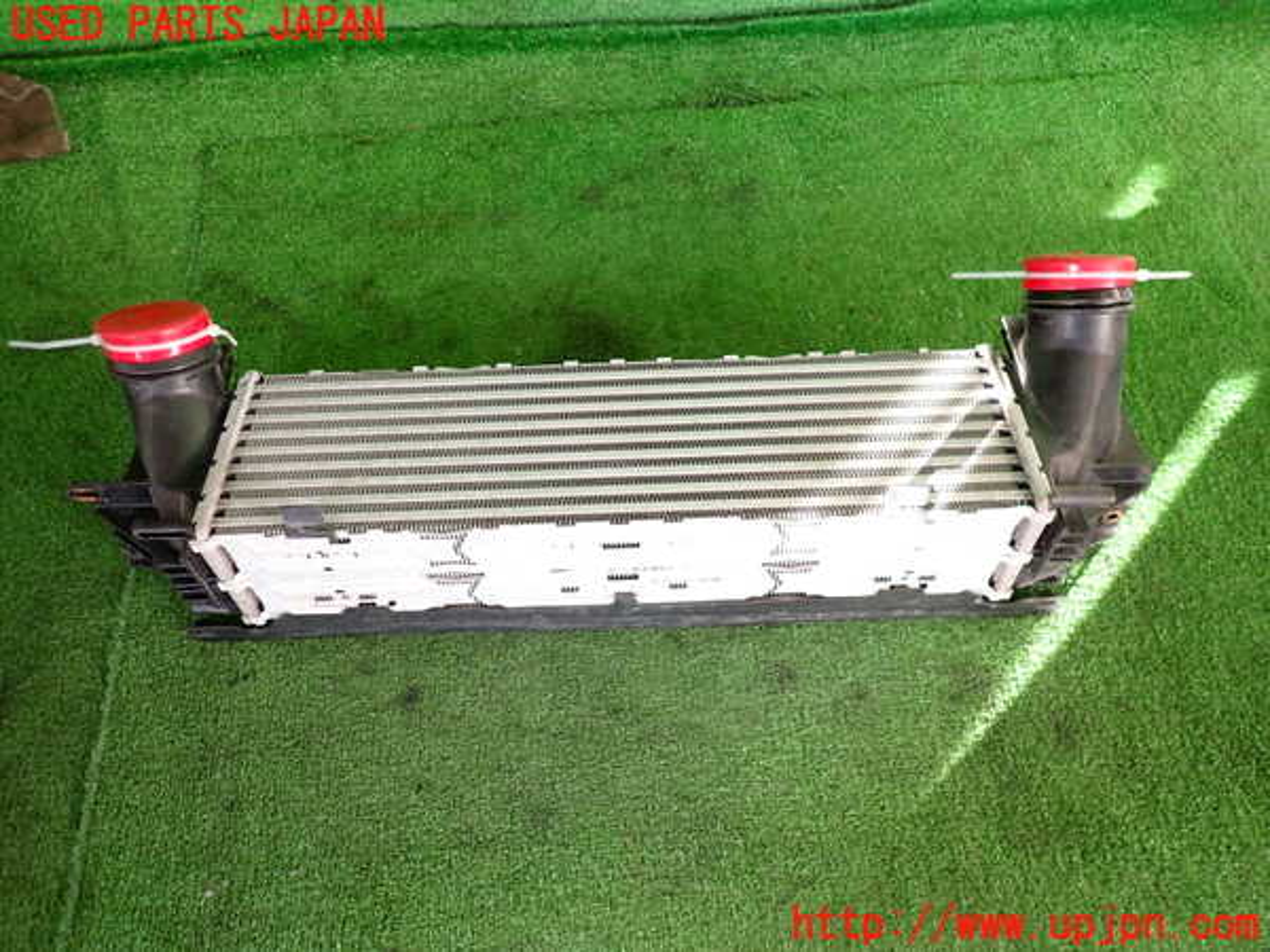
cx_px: 635
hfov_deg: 69.4
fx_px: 917
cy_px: 476
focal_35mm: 25
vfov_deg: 54.9
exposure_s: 1/60
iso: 160
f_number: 2
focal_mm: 4.5
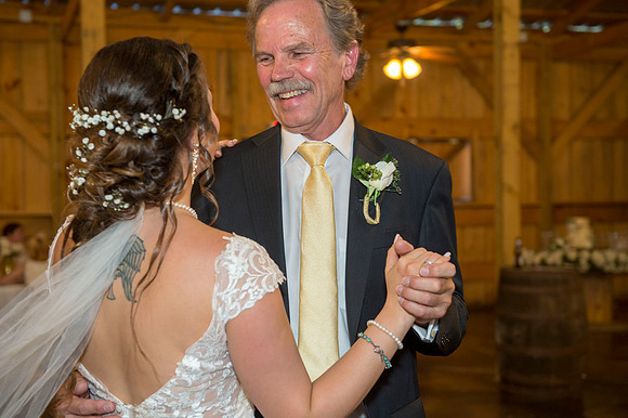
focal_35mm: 56
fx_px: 976
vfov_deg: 24.2
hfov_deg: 35.7
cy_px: 209
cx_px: 314
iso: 1600
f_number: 4
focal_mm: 56
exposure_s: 1/125
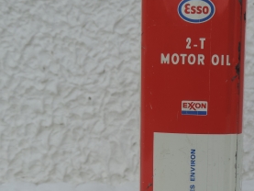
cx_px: 191
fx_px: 477
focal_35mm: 65
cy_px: 130
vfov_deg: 22.5
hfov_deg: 29.3
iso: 80
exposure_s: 1/400
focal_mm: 5.3
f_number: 3.1
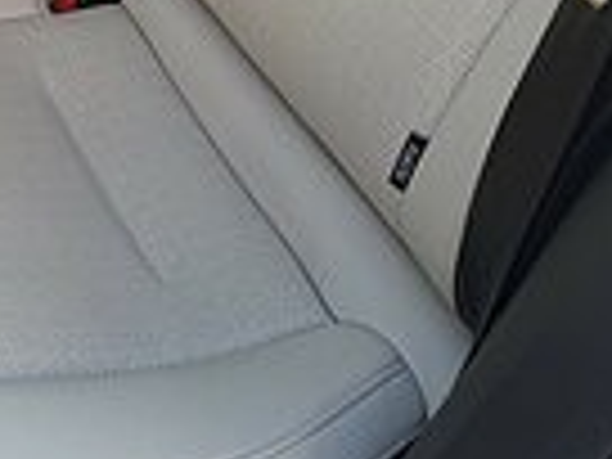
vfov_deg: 14.3
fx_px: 1715
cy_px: -218
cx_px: 63
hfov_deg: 19.9
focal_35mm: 97
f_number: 1.78
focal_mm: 6.76
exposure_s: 1/256
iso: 80
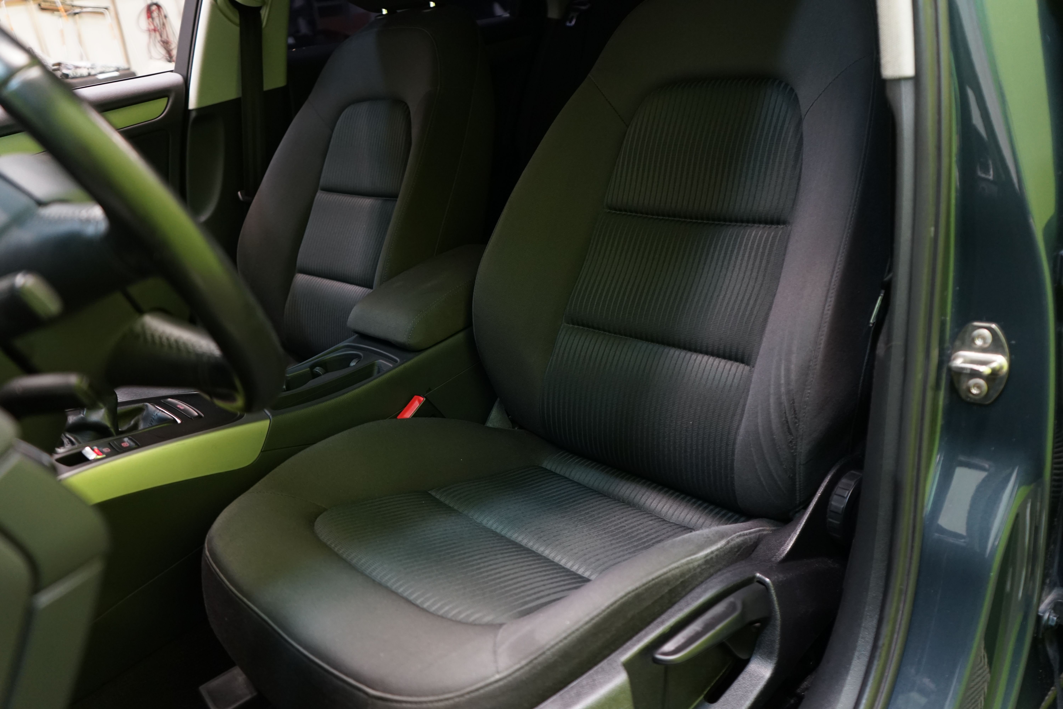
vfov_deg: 45.0
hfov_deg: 63.7
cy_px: 354
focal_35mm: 29
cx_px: 532
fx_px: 856
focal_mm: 29
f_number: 3.5
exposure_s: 1/30
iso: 1000
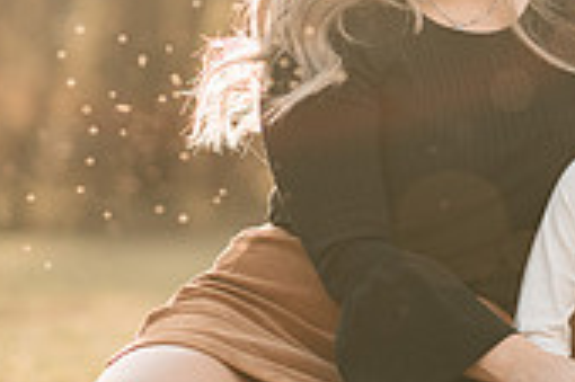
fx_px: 4675
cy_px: -19
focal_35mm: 293
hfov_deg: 7.0
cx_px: 443
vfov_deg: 4.7
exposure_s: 1/640
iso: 100
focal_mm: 85
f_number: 2
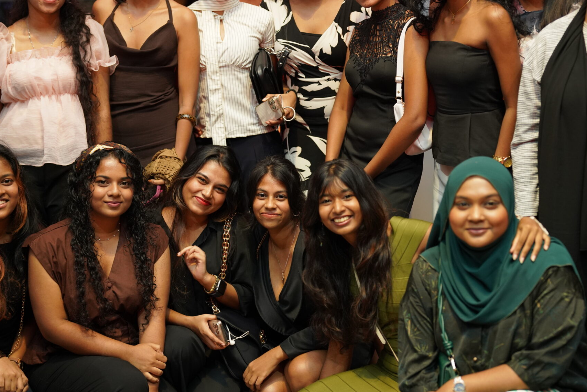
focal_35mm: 75
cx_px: 337
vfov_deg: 18.2
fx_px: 1223
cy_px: 144
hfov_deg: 27.0
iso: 1000
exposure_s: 1/160
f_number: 1.8
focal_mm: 50
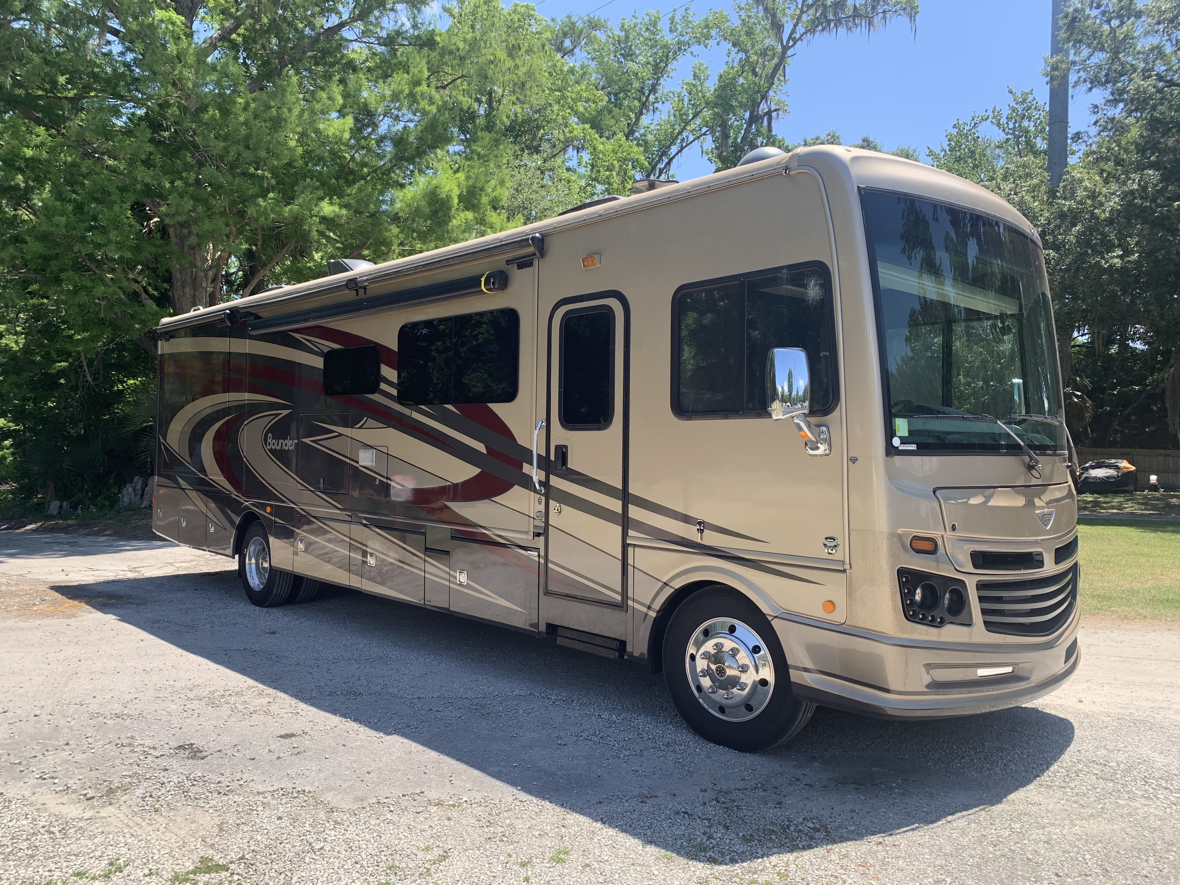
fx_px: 886
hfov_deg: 67.3
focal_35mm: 26
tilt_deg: +0.4
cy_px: 442
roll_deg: -0.9
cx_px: 590
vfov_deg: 53.1
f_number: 1.8
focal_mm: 4.25
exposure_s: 1/962
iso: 25
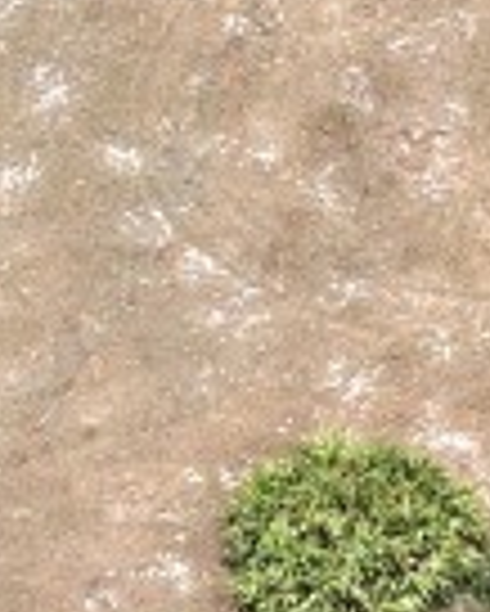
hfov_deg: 8.5
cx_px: 832
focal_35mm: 176
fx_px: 3187
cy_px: 374
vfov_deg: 11.0
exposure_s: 1/500
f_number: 2.8
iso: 100
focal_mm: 4.5
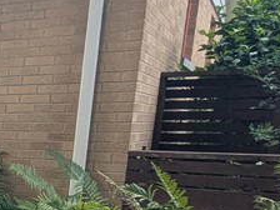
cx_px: -268
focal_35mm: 73
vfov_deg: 19.3
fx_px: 590
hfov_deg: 18.4
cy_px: 235
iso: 51
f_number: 2.2
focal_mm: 2.35
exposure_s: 1/991
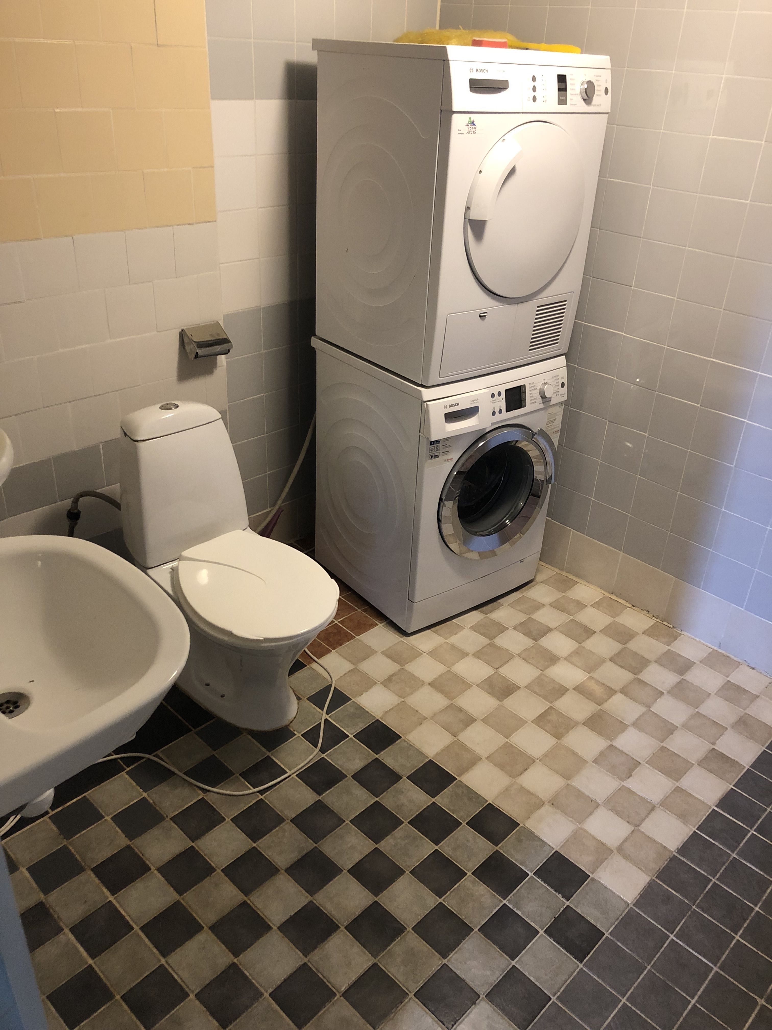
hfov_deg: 49.7
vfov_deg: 63.4
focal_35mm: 28
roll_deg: -4.0
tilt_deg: -26.3
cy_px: 515
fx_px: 833
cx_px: 386
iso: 50
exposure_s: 1/15
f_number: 1.8
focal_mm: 3.99
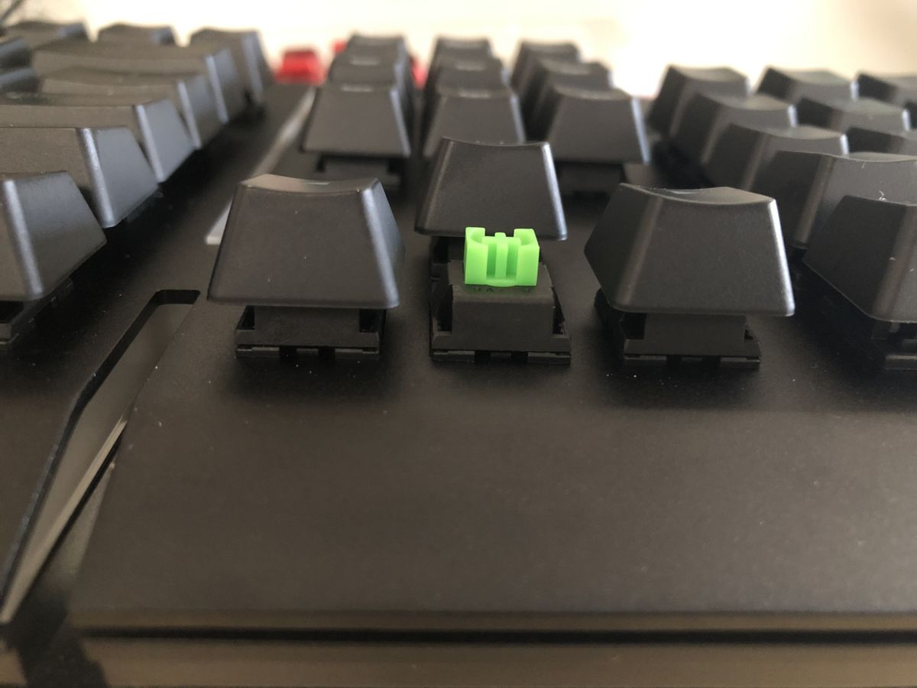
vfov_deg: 49.7
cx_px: 458
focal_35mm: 28
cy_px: 344
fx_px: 742
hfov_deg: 63.4
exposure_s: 1/4
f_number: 1.8
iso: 160
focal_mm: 3.99
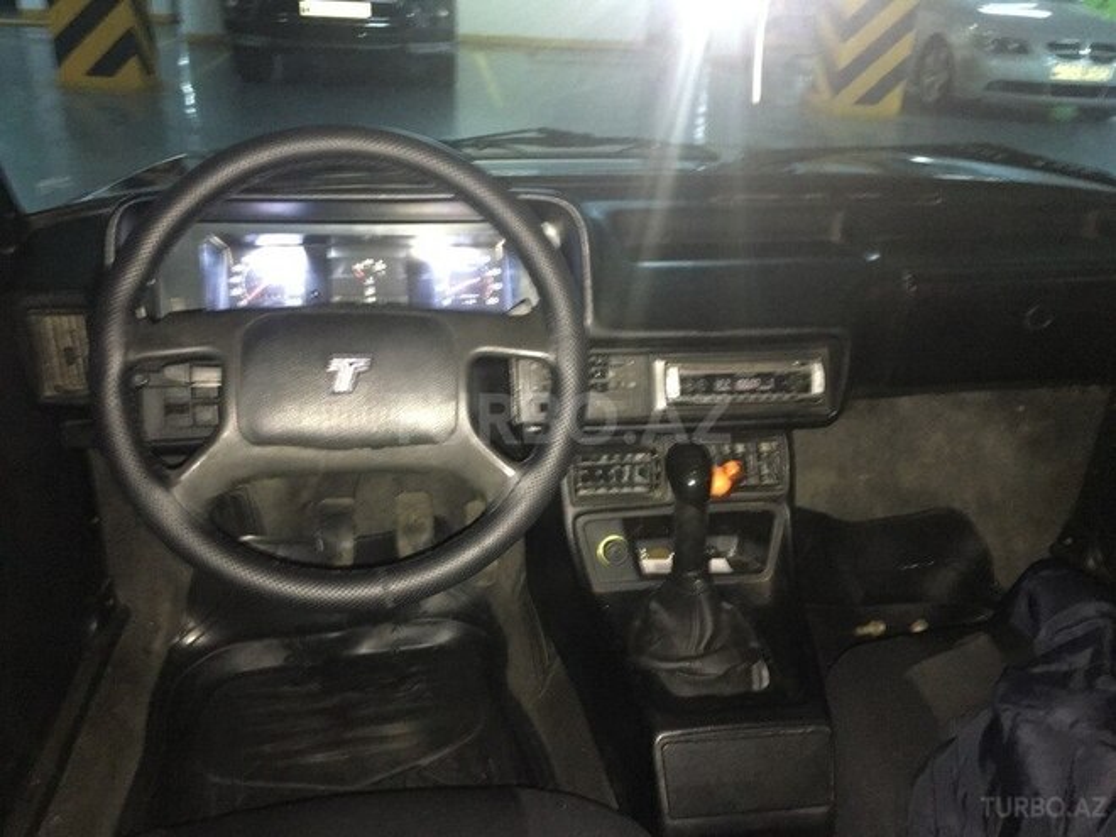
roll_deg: -3.2
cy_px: 418
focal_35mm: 29
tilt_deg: -25.2
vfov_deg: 48.2
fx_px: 935
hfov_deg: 61.7
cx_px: 558
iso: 400
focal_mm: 4.15
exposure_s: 1/17
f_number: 2.2
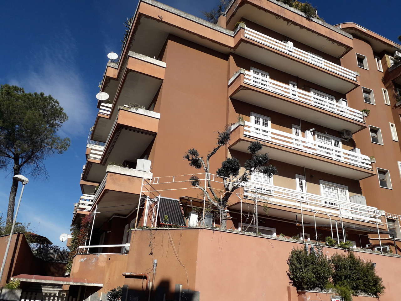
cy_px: 150
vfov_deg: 51.4
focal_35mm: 27
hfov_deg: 65.3
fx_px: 313
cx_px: 200
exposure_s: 1/2703
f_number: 1.9
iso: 40
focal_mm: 3.6
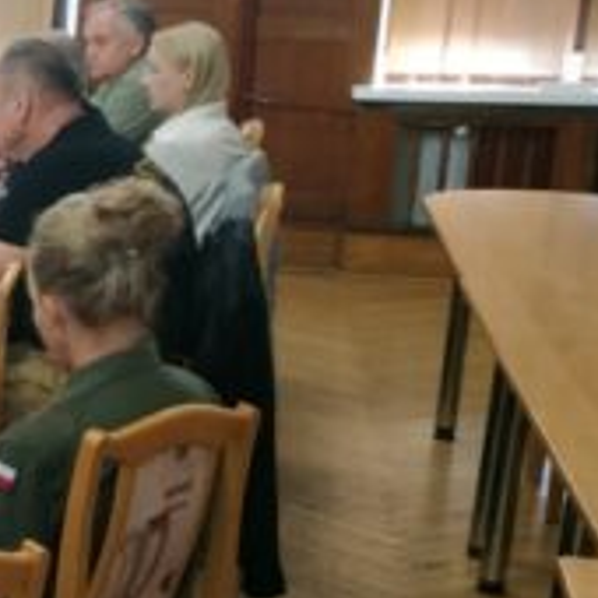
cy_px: 412
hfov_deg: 14.5
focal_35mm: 96
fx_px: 1876
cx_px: -661
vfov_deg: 18.0
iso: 400
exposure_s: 1/25
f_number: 1.9
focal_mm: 3.94
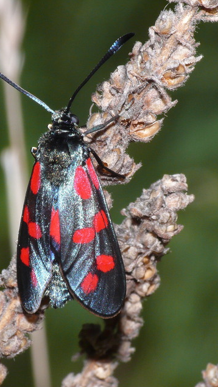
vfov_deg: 8.7
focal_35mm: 248
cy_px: 194
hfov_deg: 4.9
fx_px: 2550
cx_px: 95
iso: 200
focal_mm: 36
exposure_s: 1/640
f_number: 11
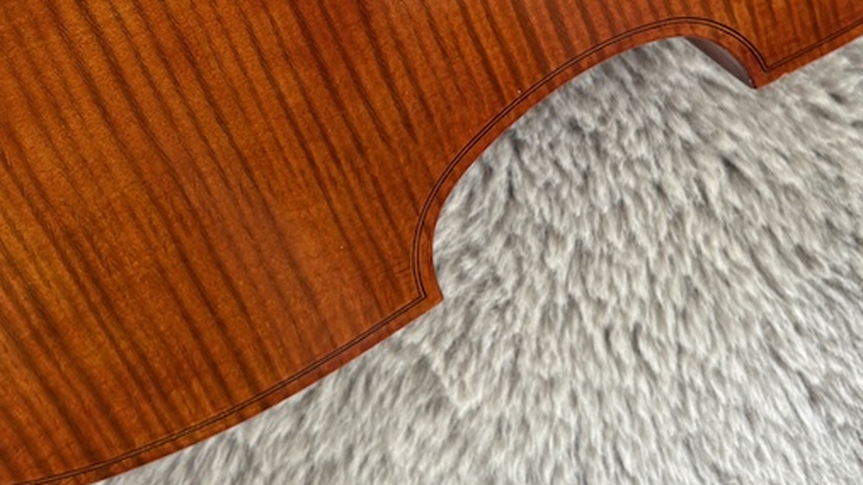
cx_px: 327
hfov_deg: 31.3
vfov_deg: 17.1
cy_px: -119
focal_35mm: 67
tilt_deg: -82.0
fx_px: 1533
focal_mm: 5.96
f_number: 1.6
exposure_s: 1/60
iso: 125
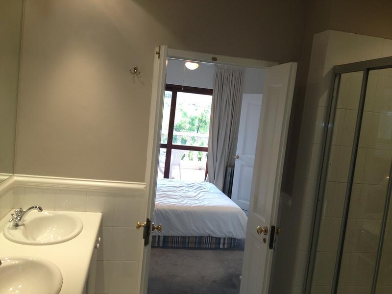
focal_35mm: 35
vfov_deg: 40.7
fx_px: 396
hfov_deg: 52.6
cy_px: 147
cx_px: 196
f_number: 2.4
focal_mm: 4.28
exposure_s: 1/40
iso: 80
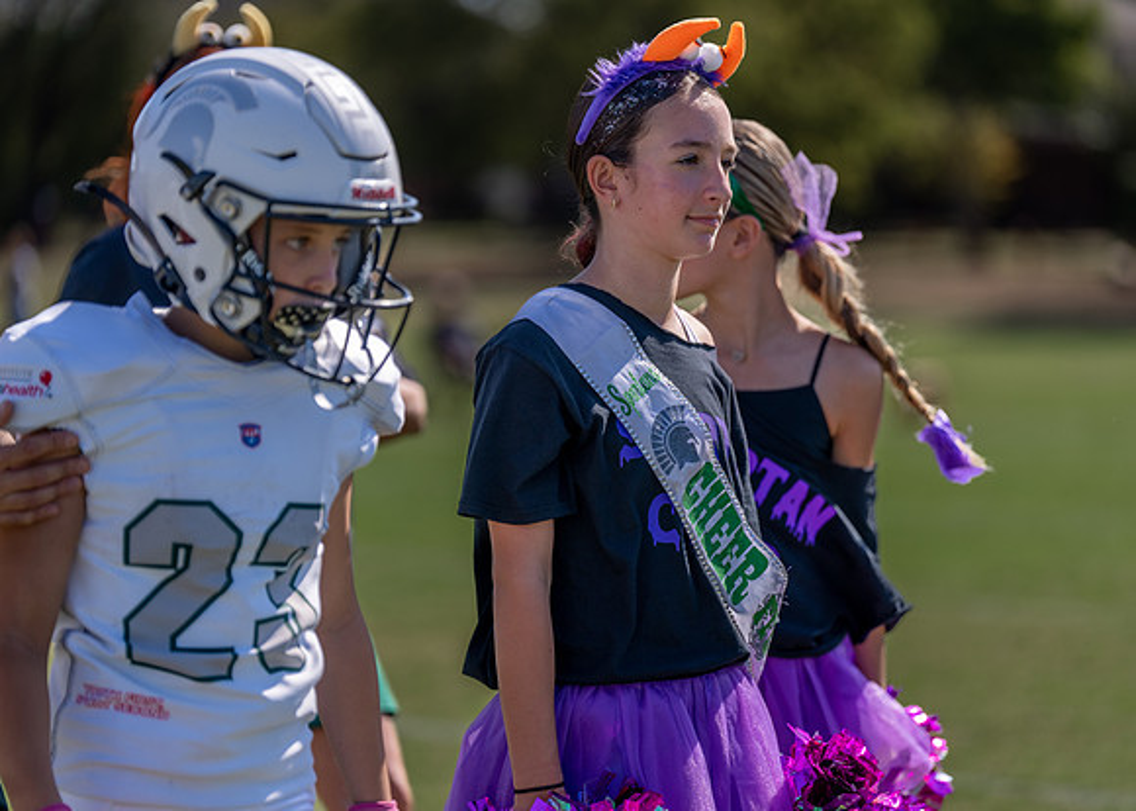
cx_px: 610
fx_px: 5126
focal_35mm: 159
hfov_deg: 12.6
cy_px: 405
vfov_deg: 9.0
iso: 100
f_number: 2.8
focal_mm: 151
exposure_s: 1/2000
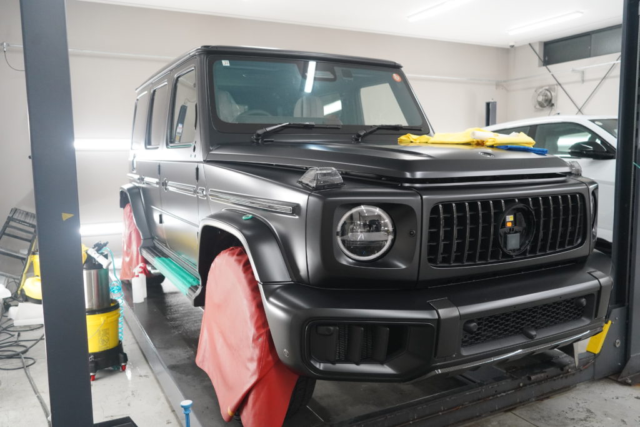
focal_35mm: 30
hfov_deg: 61.9
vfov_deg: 43.6
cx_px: 320
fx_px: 533
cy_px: 214
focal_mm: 30
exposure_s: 1/160
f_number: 4.5
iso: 5000
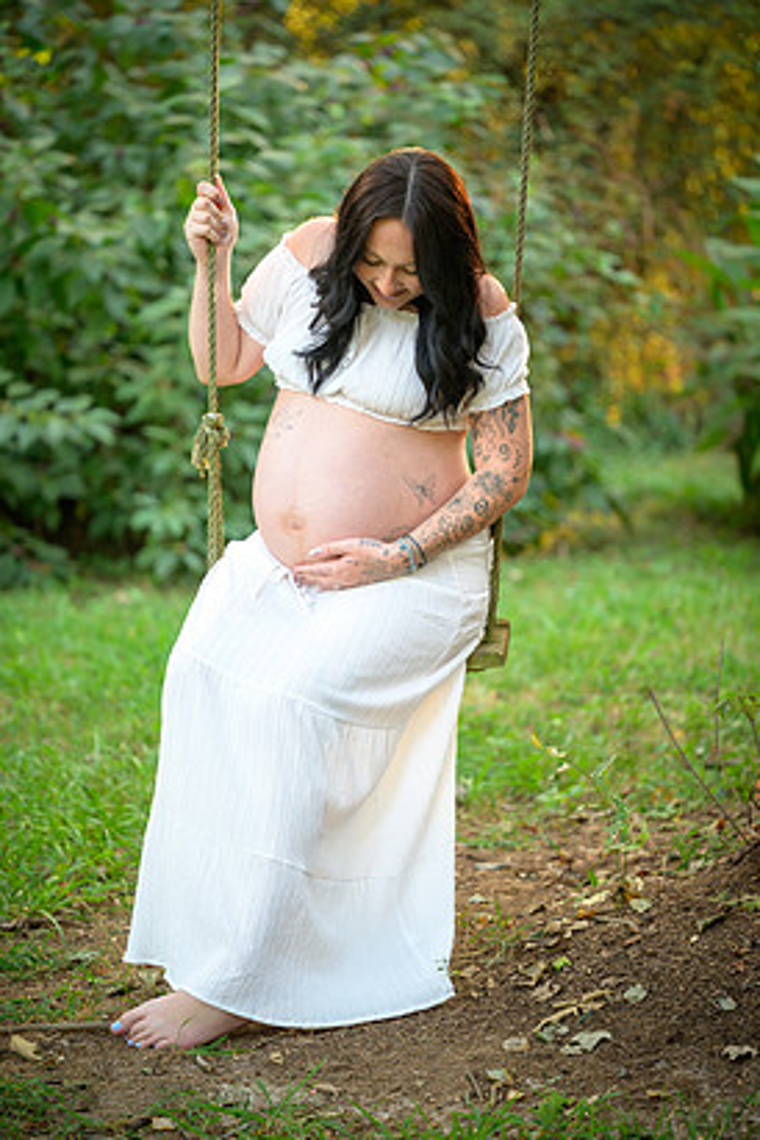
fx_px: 3641
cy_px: 546
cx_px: 369
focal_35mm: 115
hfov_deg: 11.9
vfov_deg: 17.8
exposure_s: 1/125
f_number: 2.8
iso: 1100
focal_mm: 105
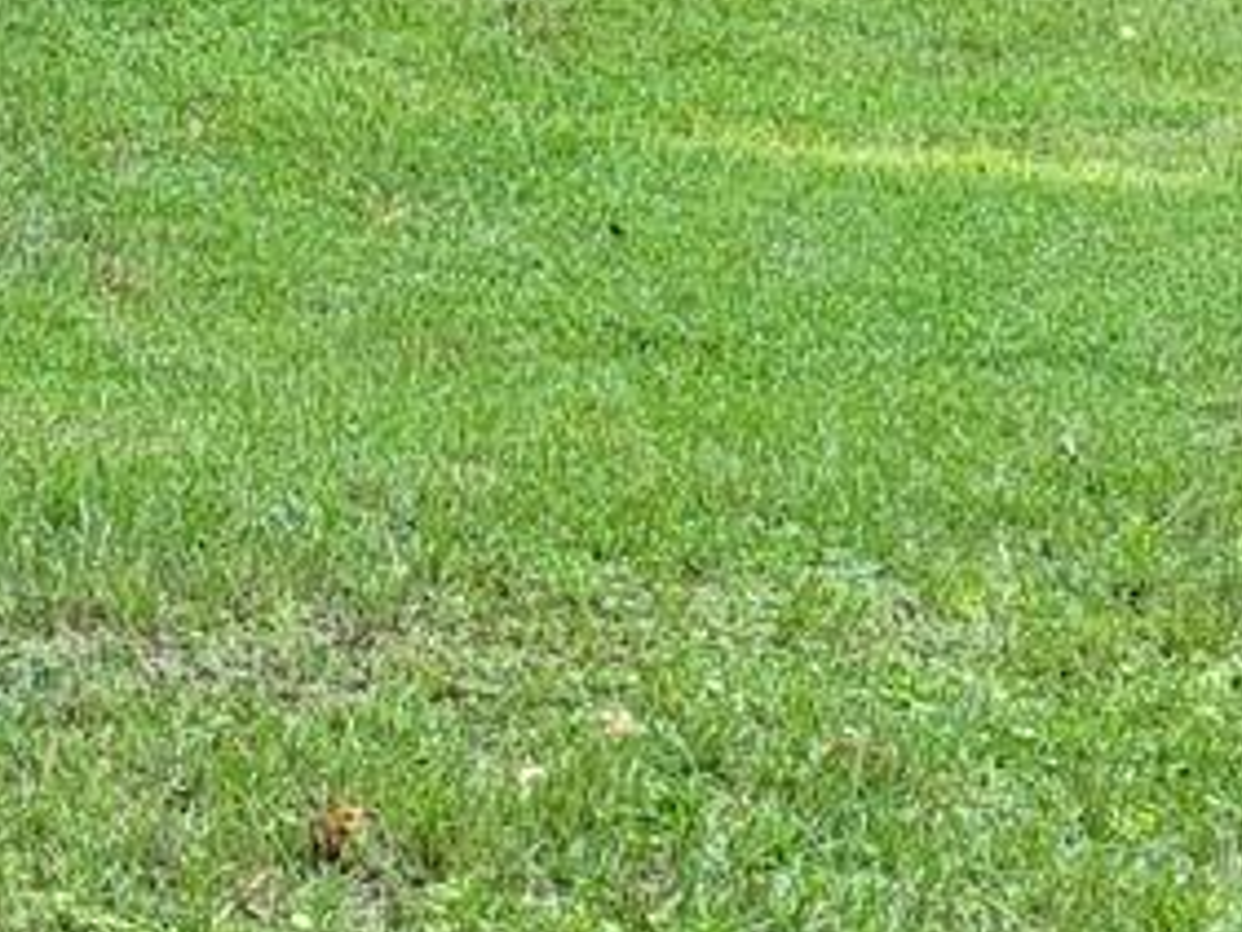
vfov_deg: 10.0
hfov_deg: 13.2
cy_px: 66
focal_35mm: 148
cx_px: 115
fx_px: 5312
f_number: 1.8
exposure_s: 1/127
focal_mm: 5.4
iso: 40
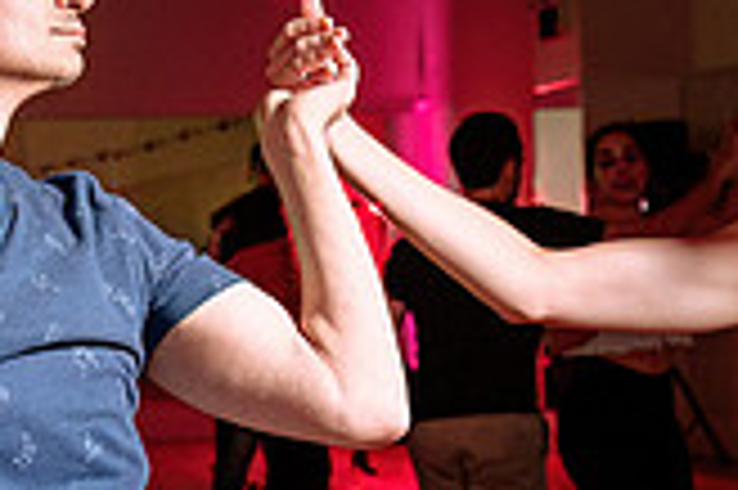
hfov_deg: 19.3
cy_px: 280
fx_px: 2150
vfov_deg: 13.0
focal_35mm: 105
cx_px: 152
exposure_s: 1/125
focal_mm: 27
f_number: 3.5
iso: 800
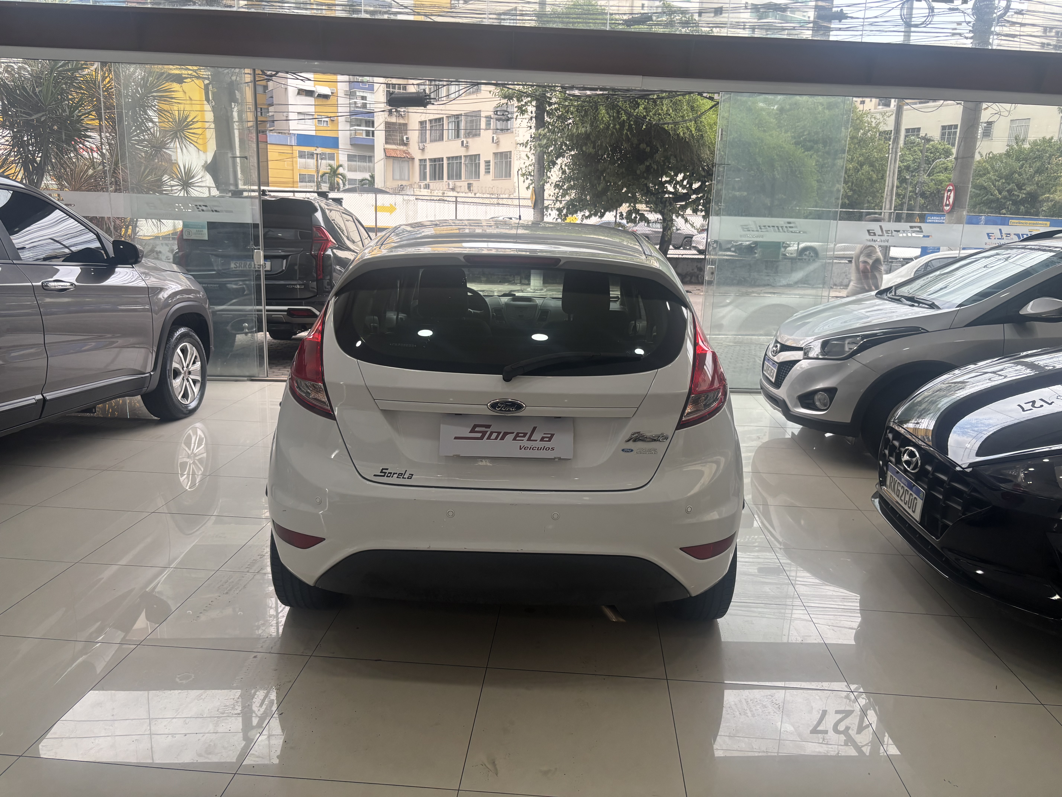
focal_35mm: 26
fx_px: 798
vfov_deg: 53.1
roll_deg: -2.0
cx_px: 531
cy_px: 398
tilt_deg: -13.3
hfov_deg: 67.3
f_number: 1.6
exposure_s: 1/120
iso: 125
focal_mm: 5.96
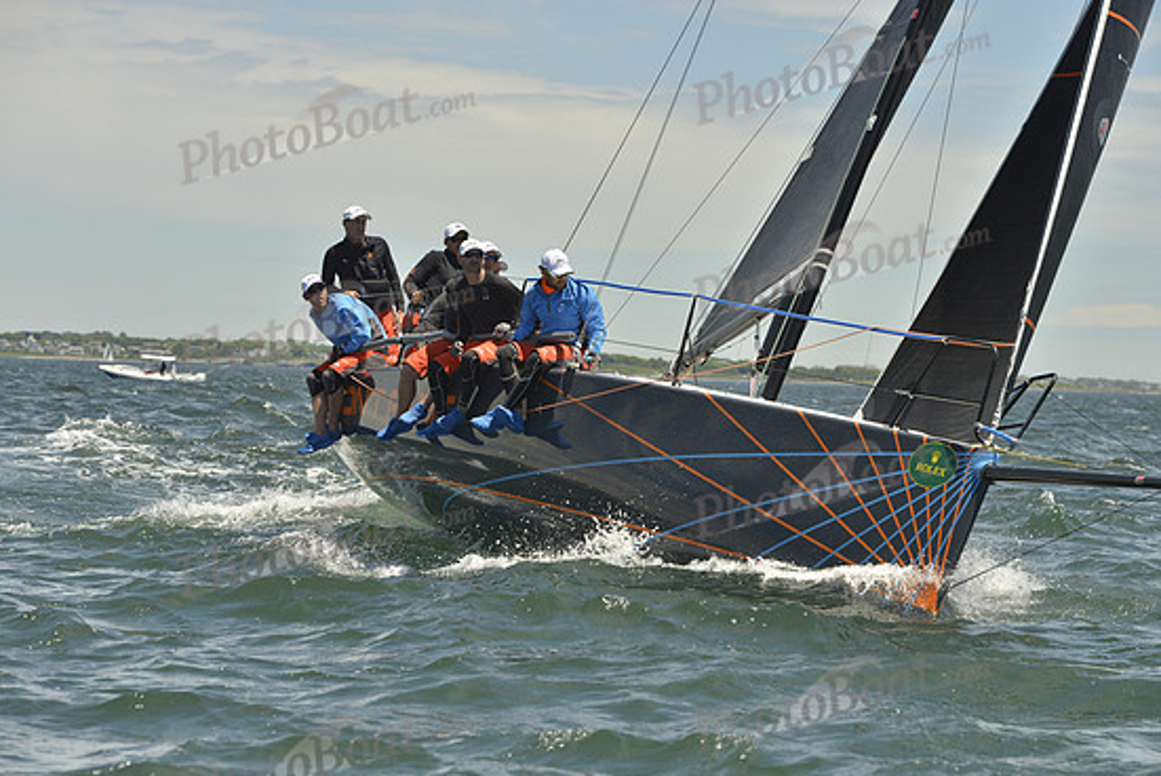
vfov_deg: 11.2
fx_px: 3936
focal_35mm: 122
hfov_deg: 16.8
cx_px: 586
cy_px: 404
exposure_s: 1/1600
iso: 280
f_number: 7.1
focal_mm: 116
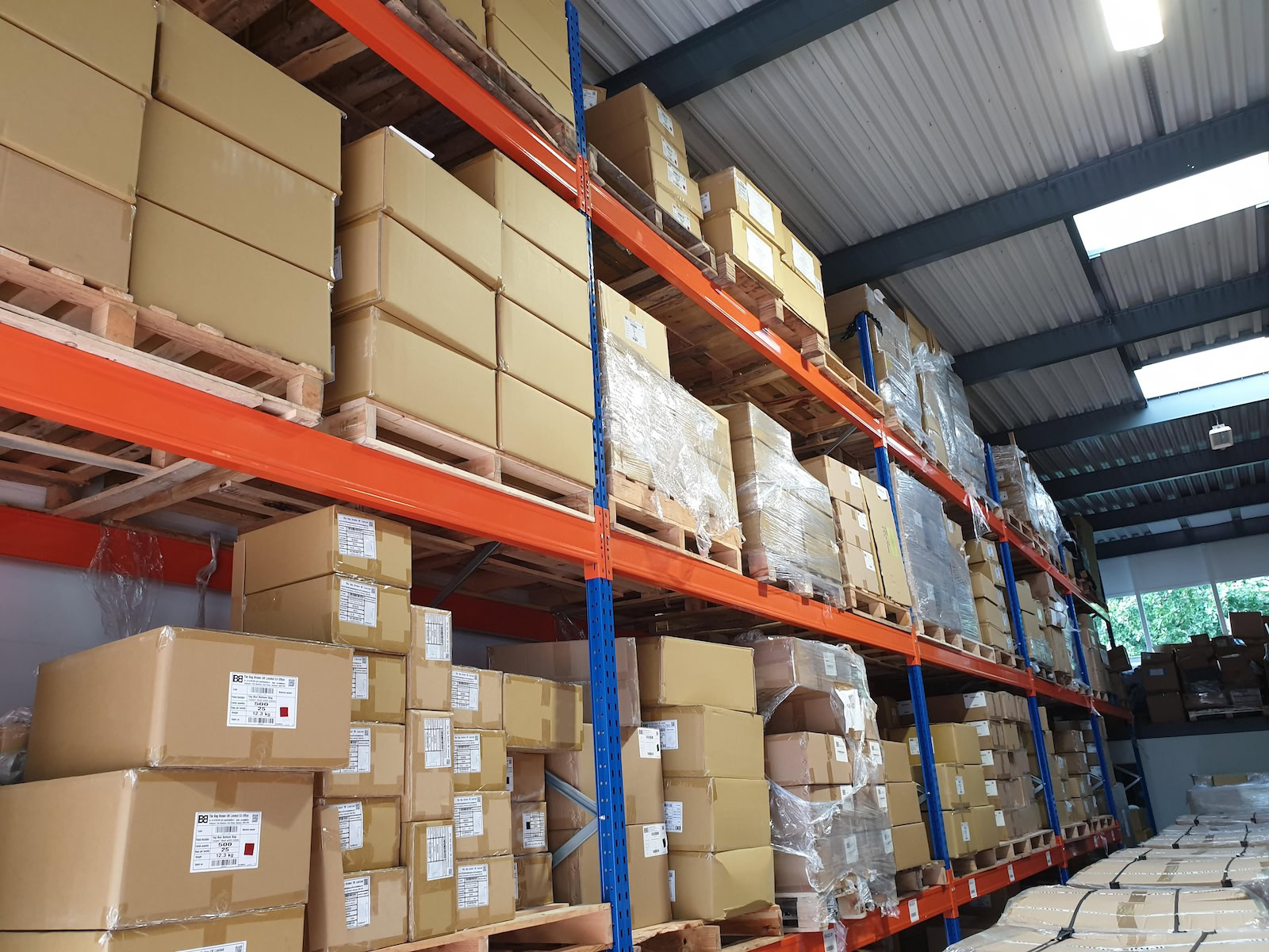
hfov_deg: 67.3
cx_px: 634
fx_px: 953
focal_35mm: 26
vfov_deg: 53.1
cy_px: 476
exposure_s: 1/50
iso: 160
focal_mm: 4.3
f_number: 2.4
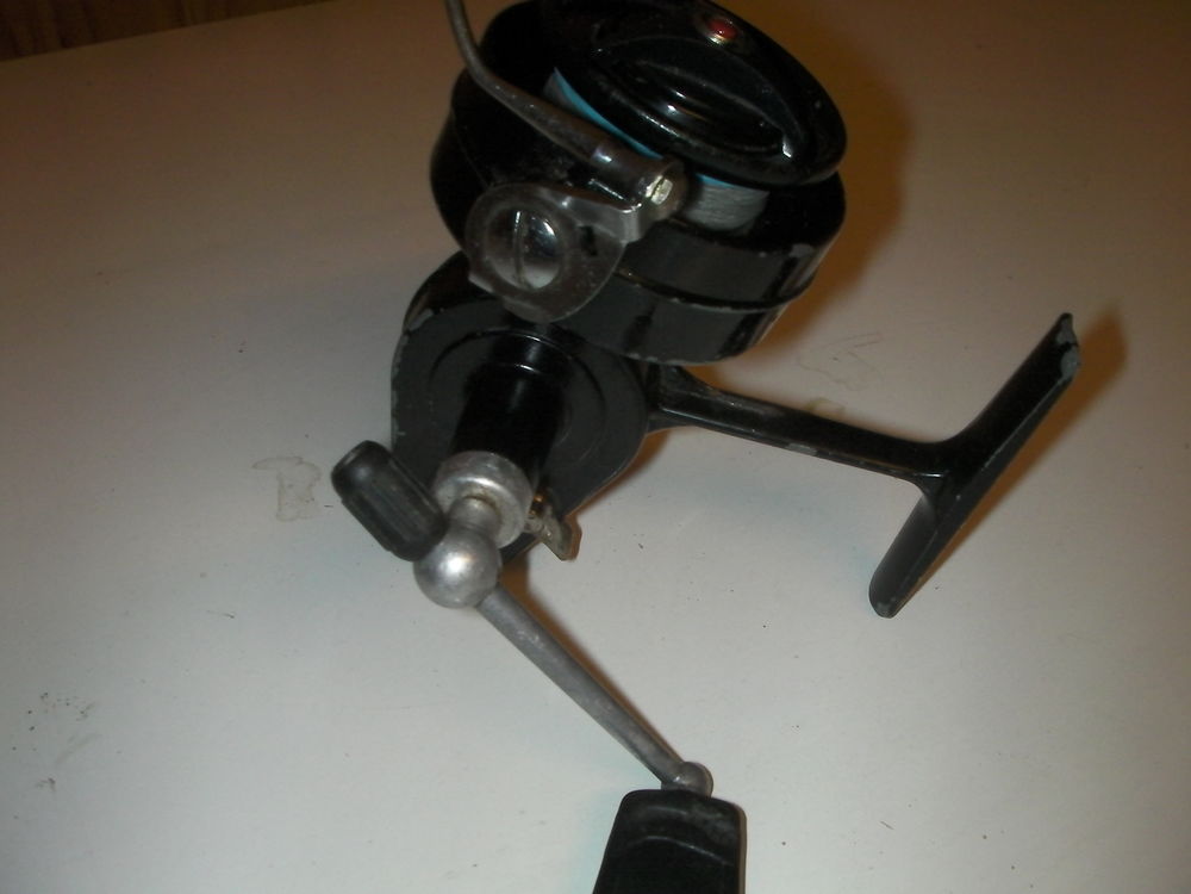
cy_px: 447
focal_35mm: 38
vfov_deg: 37.7
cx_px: 596
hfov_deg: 49.0
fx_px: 1307
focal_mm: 6.3
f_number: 5.6
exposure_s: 1/30
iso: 200
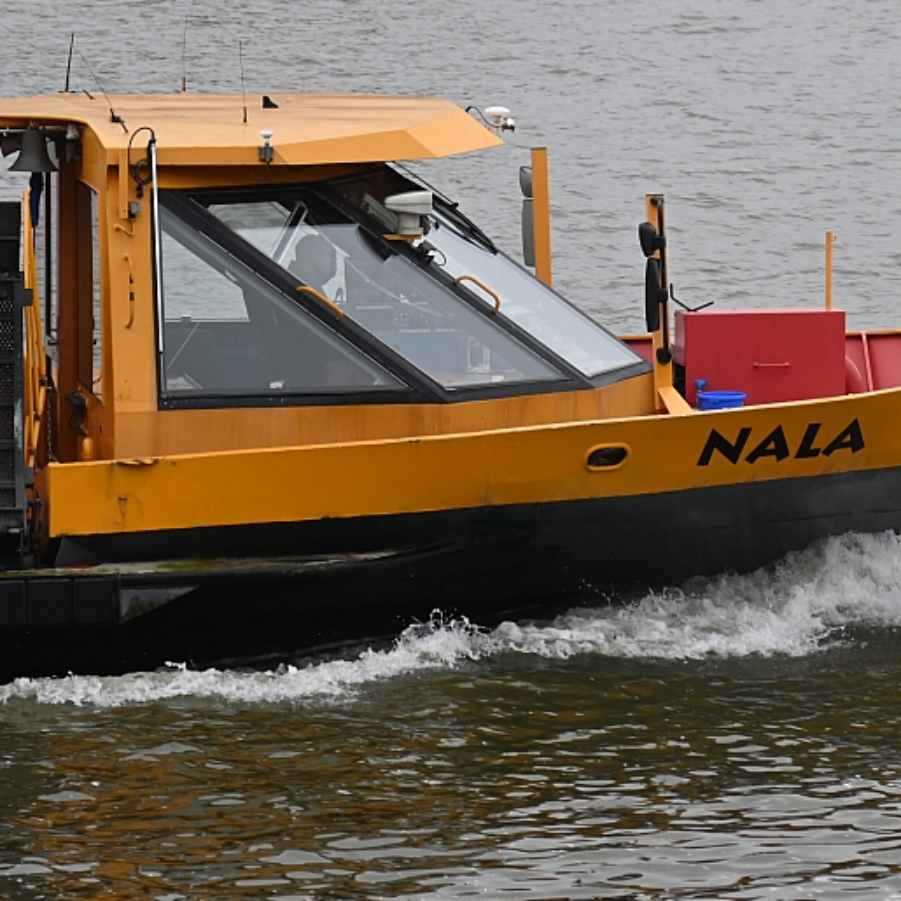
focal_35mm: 203
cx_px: 374
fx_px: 5978
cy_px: 340
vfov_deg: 8.6
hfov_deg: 8.6
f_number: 4
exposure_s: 1/320
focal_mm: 120
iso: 400
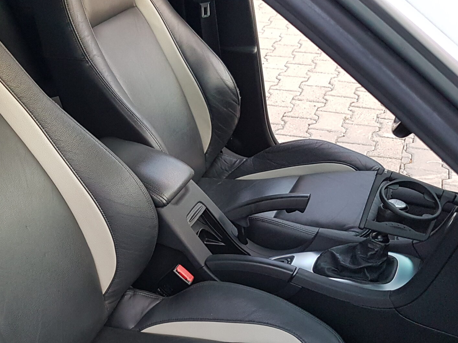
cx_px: 125
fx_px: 622
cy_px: 249
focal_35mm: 47
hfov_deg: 39.5
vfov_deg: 30.5
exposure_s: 1/50
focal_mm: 4.2
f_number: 1.7
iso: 200
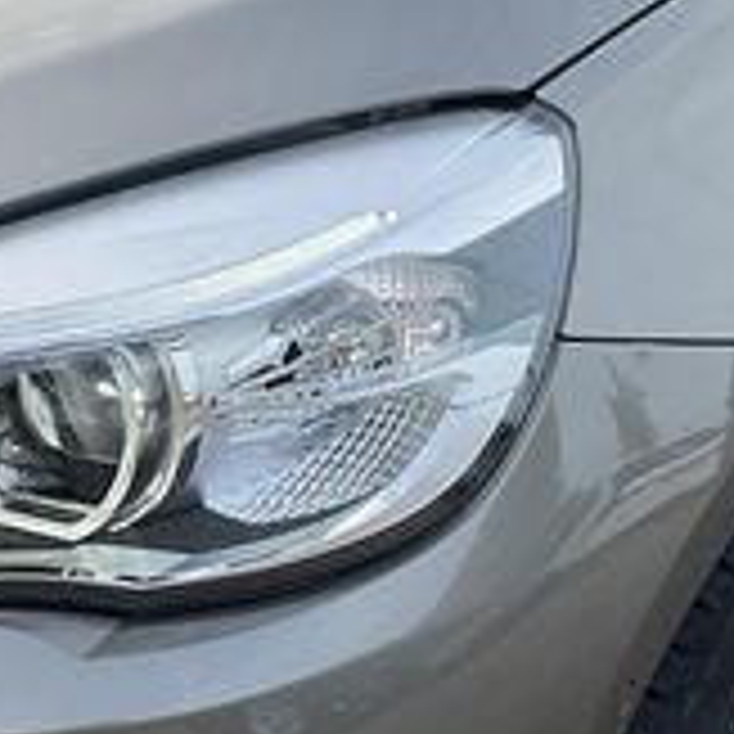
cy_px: 590
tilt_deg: -22.9
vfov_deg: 13.8
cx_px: -176
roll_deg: -1.6
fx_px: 3023
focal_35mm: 126
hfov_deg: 13.4
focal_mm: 3
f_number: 1.8
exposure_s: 1/749
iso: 16
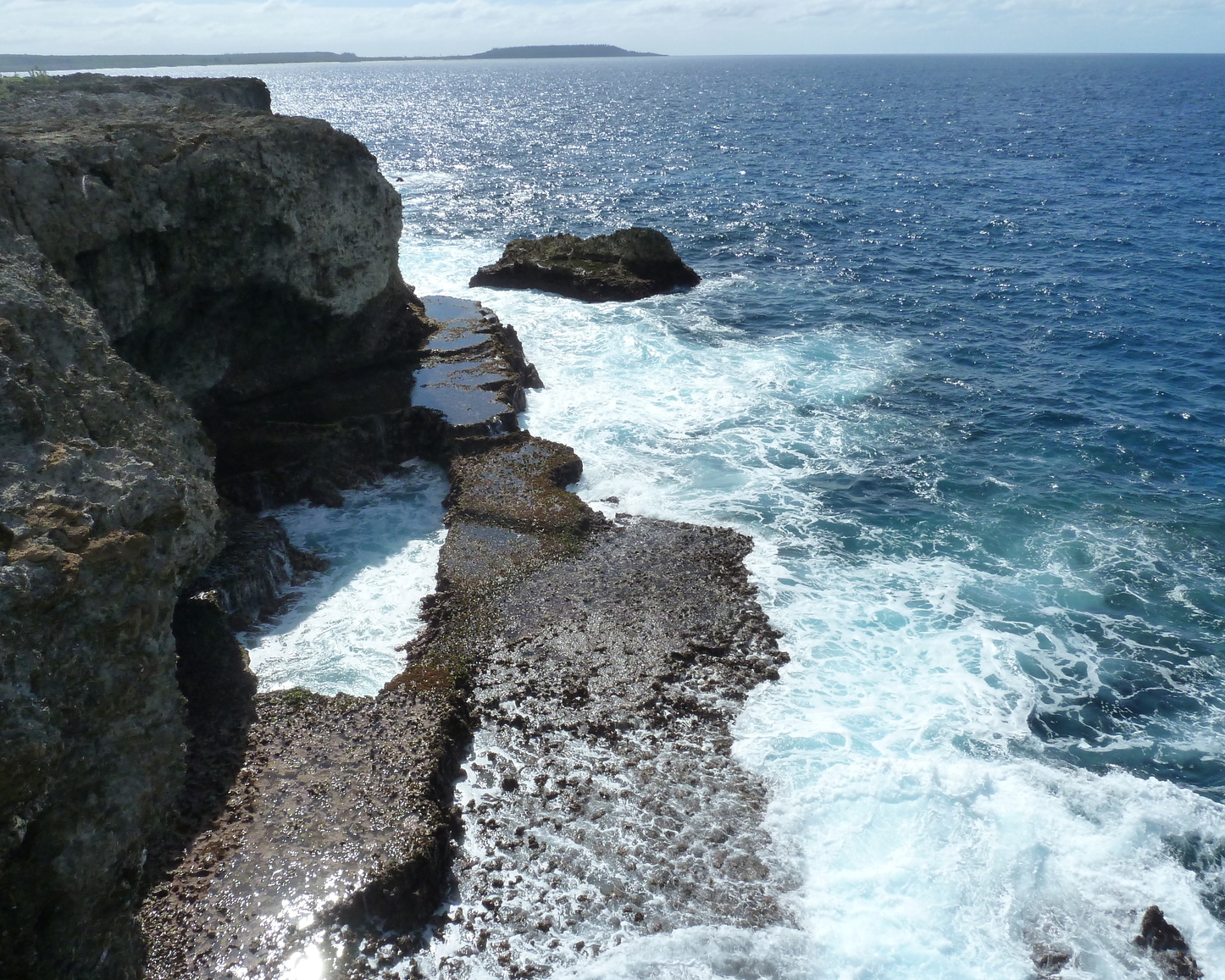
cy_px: 501
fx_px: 979
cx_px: 561
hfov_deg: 64.0
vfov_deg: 53.2
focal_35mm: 27
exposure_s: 1/500
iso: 125
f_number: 5.6
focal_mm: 4.1
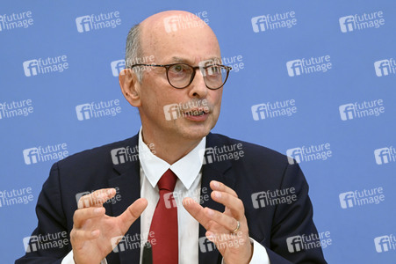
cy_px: 132
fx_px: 1374
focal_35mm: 125
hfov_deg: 16.4
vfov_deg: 11.0
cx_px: 198
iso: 5000
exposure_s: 1/500
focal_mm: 125
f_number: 7.1
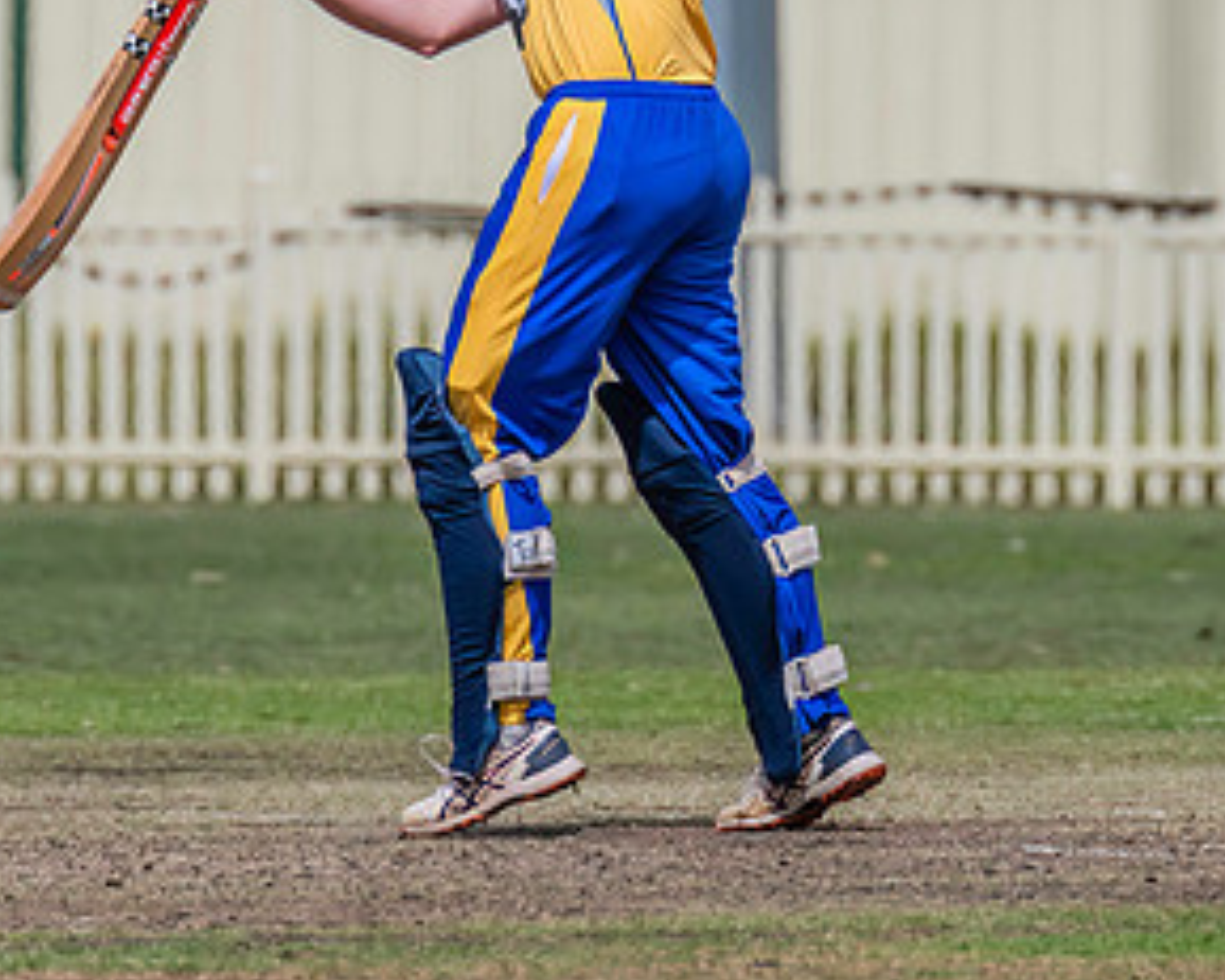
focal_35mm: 1224
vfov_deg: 1.3
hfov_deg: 1.6
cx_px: 628
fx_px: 44361
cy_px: 126
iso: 800
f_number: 9
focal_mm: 600
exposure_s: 1/2500
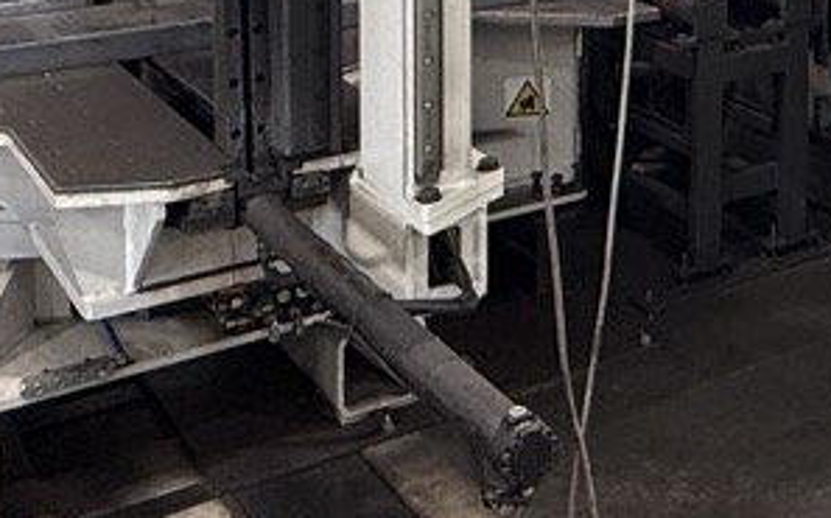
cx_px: 1004
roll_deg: -1.7
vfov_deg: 18.4
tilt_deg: -3.0
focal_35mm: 64
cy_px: -216
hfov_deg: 27.9
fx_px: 1448
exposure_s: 1/99
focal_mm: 2.22
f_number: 2.2
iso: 200
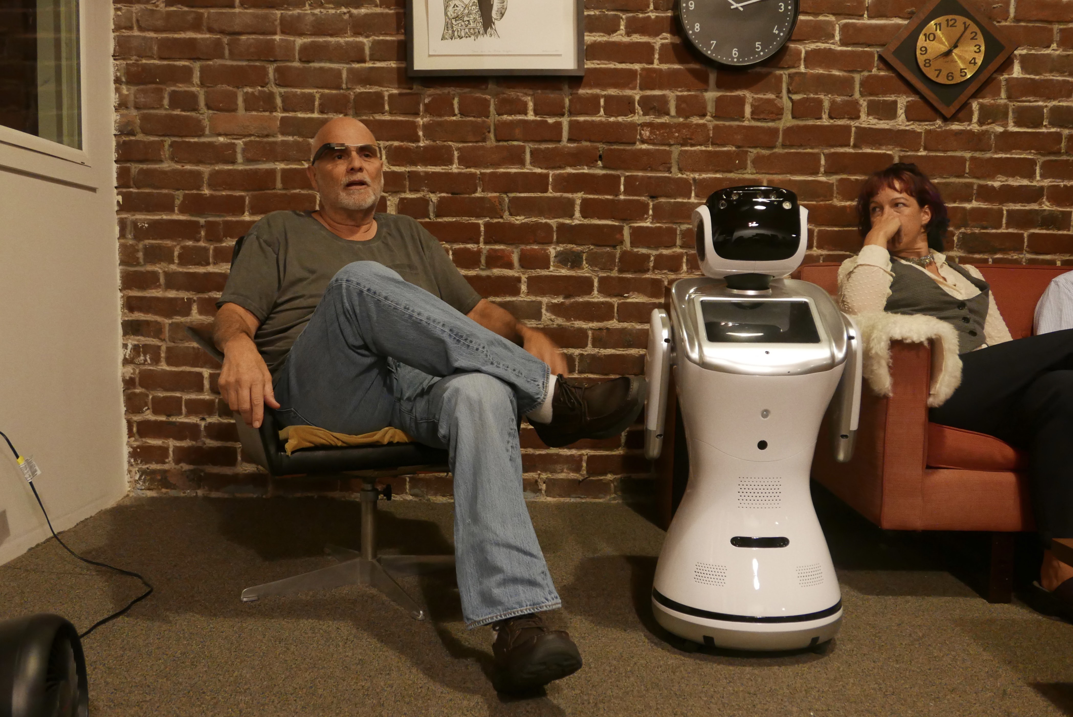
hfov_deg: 58.7
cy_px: 358
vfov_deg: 41.2
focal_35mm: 32
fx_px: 954
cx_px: 536
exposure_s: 1/20
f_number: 2.2
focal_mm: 14.4
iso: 1600
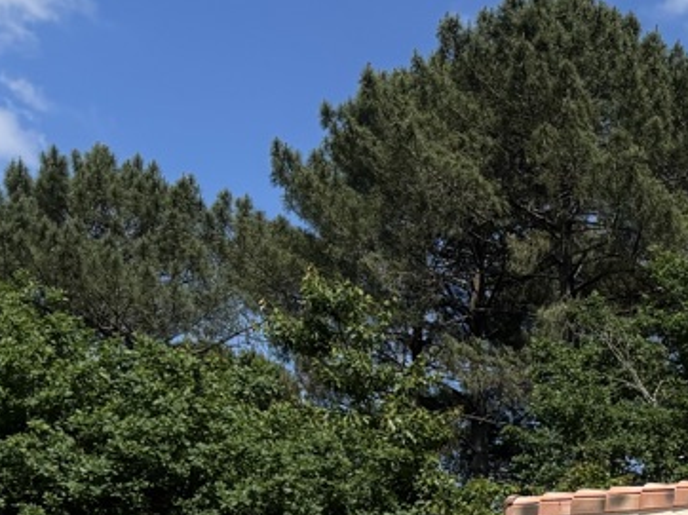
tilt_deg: +7.8
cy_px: 559
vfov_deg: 12.6
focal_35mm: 115
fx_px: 2284
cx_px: 1249
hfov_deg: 14.9
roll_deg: -0.2
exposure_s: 1/4255
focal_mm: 5.96
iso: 50
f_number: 1.6
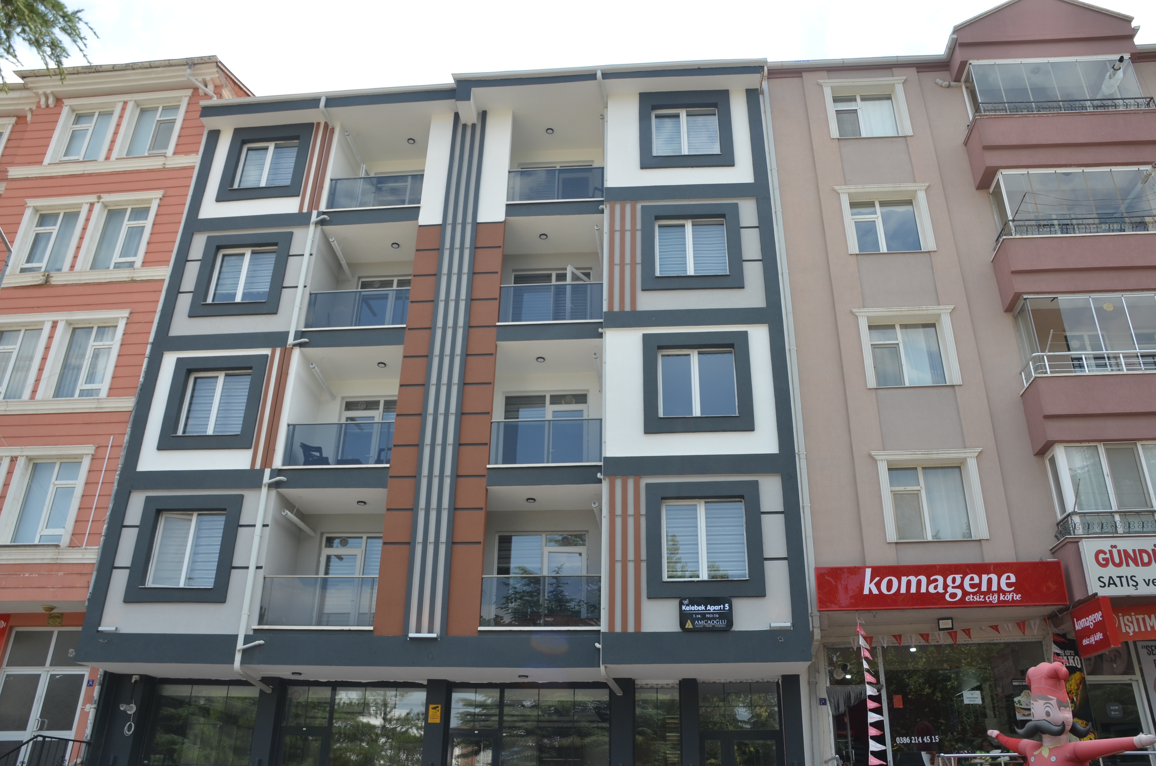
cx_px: 578
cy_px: 383
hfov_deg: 62.0
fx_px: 961
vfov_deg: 43.4
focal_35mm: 30
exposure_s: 1/250
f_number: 8
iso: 180
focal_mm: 20
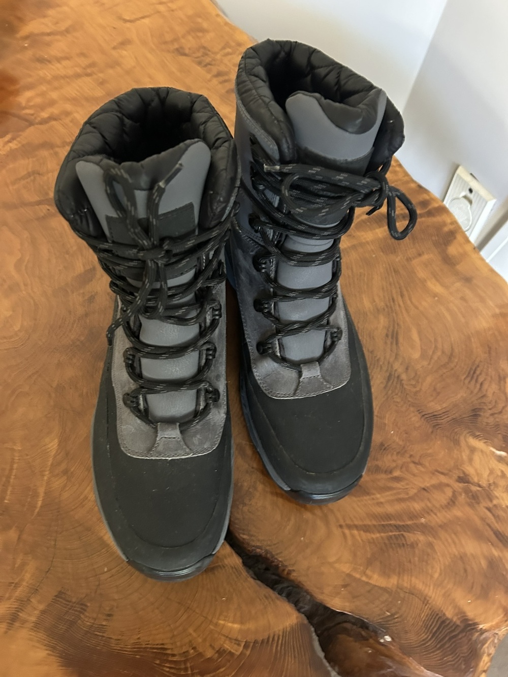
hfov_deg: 53.1
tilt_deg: -67.2
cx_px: 254
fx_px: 509
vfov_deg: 67.3
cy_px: 338
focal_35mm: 26
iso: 640
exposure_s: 1/30
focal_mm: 5.7
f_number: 1.5
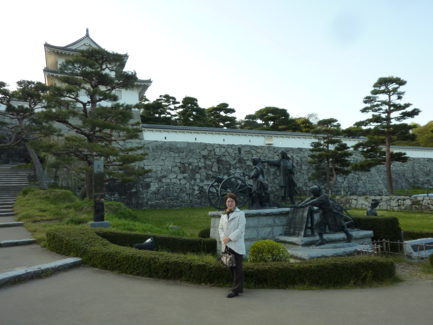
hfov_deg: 69.4
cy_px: 162
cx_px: 216
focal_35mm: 25
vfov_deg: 54.9
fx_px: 313
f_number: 4
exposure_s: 1/125
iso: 125
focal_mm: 4.1
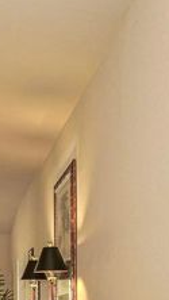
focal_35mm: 69
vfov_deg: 28.4
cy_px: 312
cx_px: -22
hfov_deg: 16.9
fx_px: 549
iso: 640
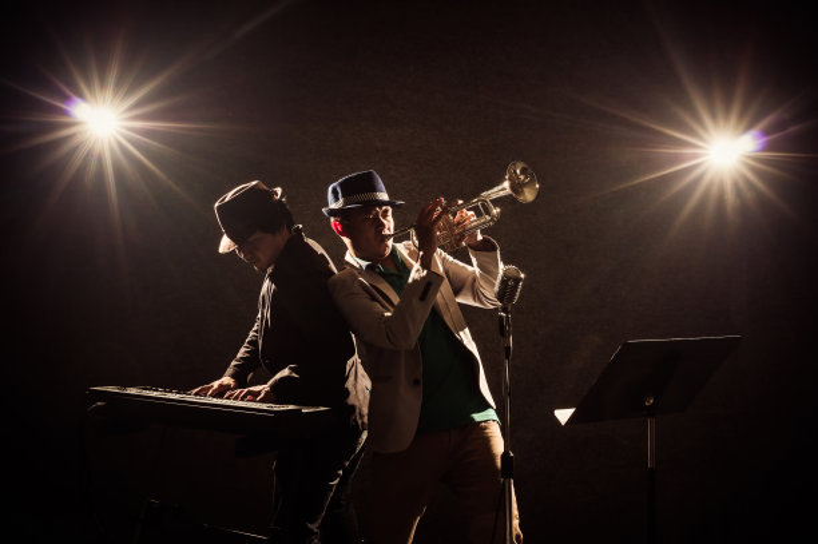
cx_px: 409
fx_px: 1181
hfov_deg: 38.2
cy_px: 272
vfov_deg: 25.9
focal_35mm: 52
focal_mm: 35
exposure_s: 1/160
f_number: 8
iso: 200
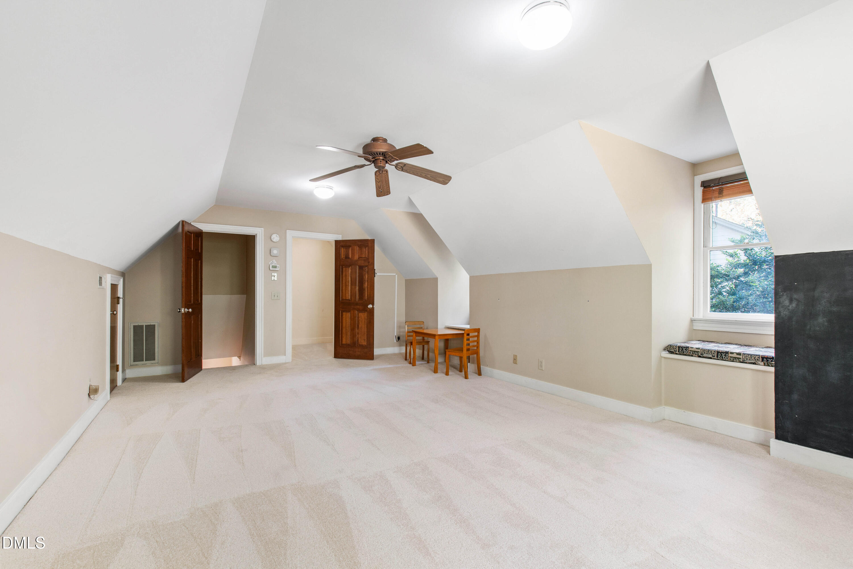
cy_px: 284
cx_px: 426
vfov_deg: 77.3
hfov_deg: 100.4
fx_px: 355
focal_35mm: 15
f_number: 8
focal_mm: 10
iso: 100
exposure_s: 1.3
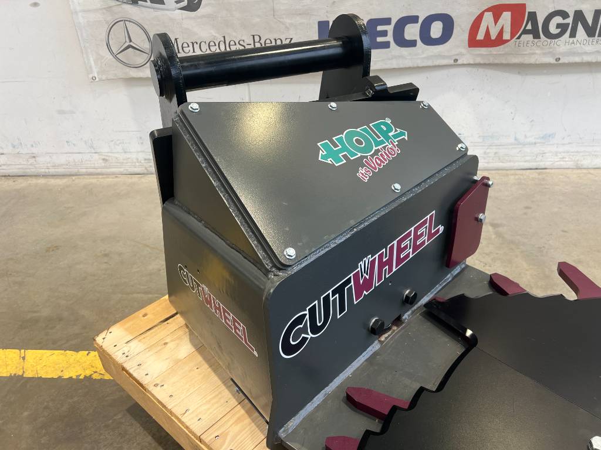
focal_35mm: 26
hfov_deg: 67.3
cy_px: 225
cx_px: 300
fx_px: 451
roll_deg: +3.1
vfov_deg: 53.1
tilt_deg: -29.8
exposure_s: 1/121
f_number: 1.5
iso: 80
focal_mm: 5.7
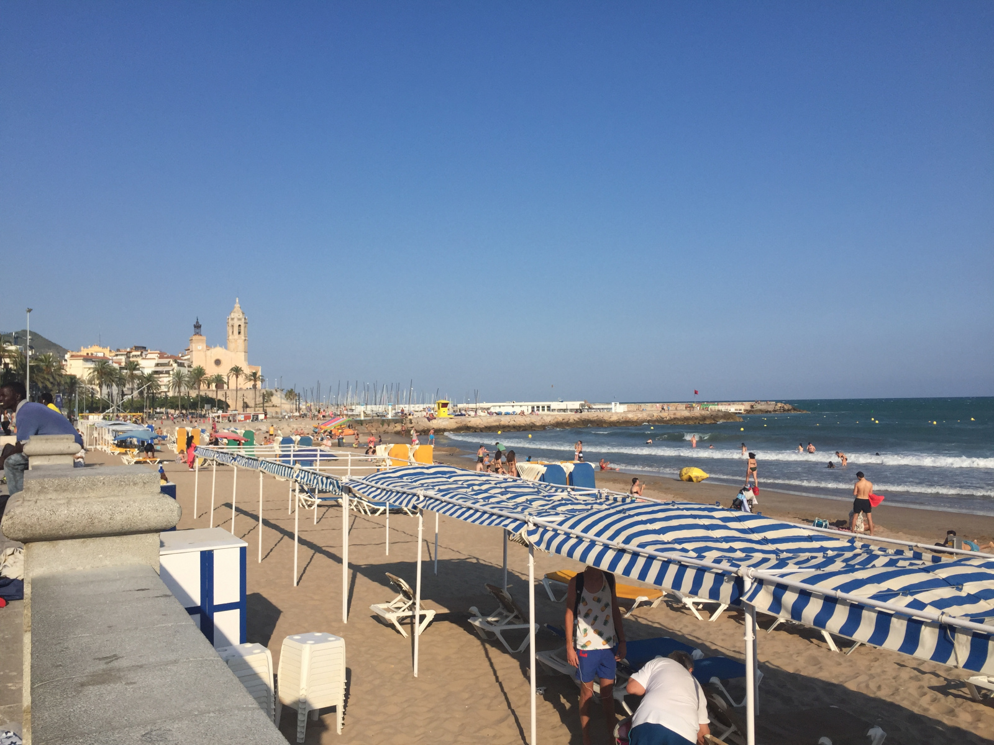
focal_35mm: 29
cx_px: 497
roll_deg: +0.2
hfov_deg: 61.7
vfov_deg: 48.2
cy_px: 372
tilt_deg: +2.3
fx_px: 833
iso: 32
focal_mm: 4.15
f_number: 2.2
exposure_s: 1/3300
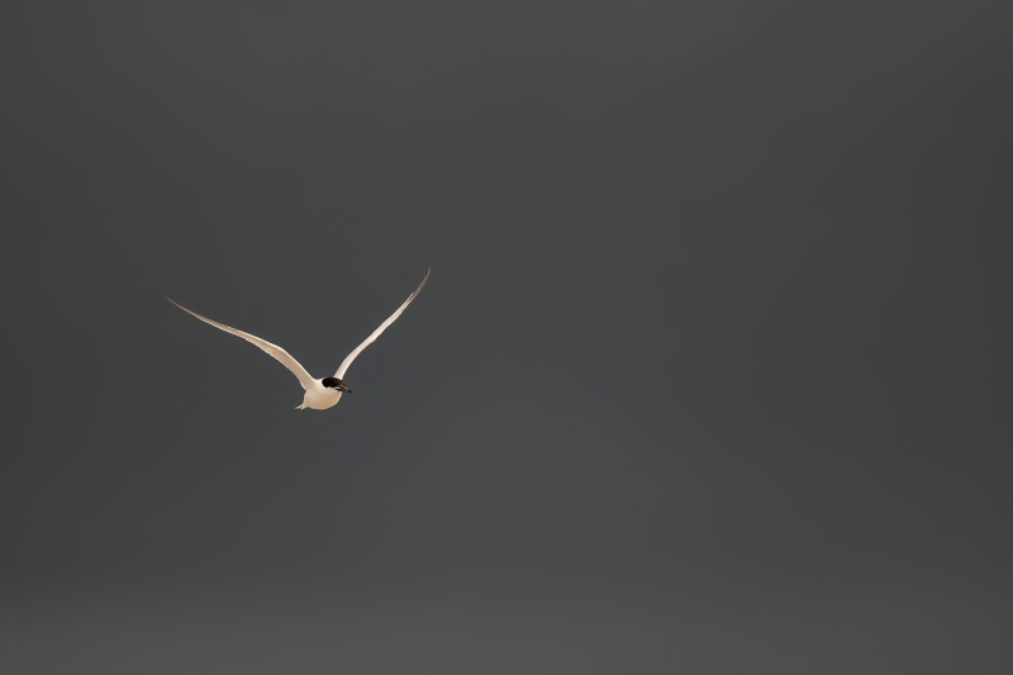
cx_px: 506
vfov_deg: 2.3
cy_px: 338
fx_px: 16879
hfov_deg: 3.4
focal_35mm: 600
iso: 3200
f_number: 4
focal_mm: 600
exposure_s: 1/2000
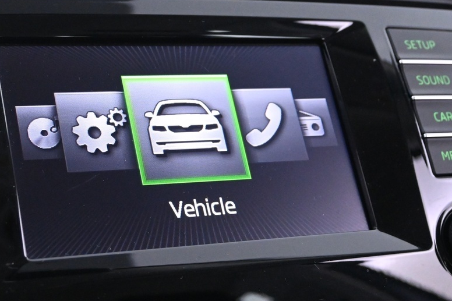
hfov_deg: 27.9
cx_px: 146
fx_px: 904
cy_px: 196
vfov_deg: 18.9
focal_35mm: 72
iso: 3200
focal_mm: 23
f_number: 4.2
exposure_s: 1/20
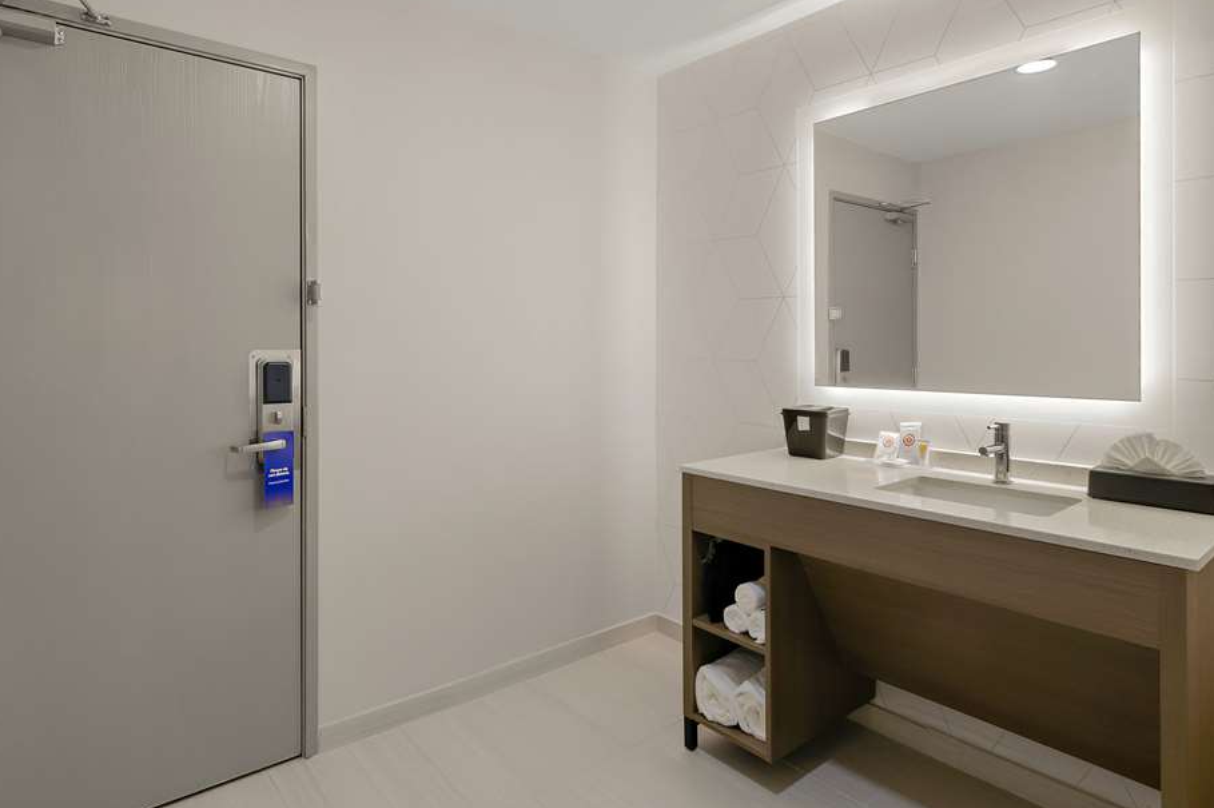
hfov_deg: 88.3
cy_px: 357
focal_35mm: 19
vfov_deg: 65.5
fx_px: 626
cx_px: 600
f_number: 7.1
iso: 320
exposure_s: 1/15
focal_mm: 11
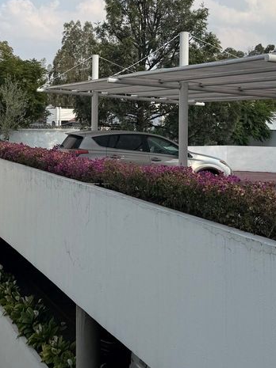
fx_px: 660
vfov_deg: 30.8
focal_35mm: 62
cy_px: 103
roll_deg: -1.8
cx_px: 77
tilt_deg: +1.5
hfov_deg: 23.4
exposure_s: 1/3759
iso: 80
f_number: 1.78
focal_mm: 6.76
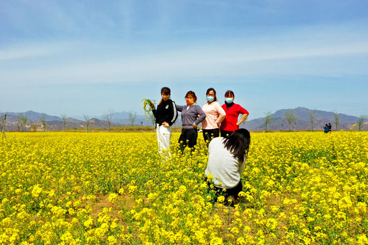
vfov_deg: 36.8
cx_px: 174
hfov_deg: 53.1
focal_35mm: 36
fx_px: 368
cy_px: 140
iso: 100
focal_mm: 10.26
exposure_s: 1/200
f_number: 9
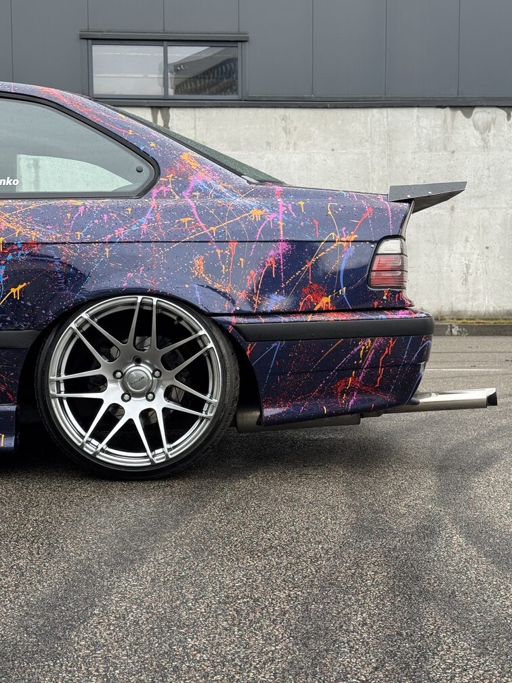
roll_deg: +0.1
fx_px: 947
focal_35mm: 48
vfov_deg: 39.7
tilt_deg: -3.1
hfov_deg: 30.3
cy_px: 342
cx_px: 256
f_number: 1.78
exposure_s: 1/135
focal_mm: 6.76
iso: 50
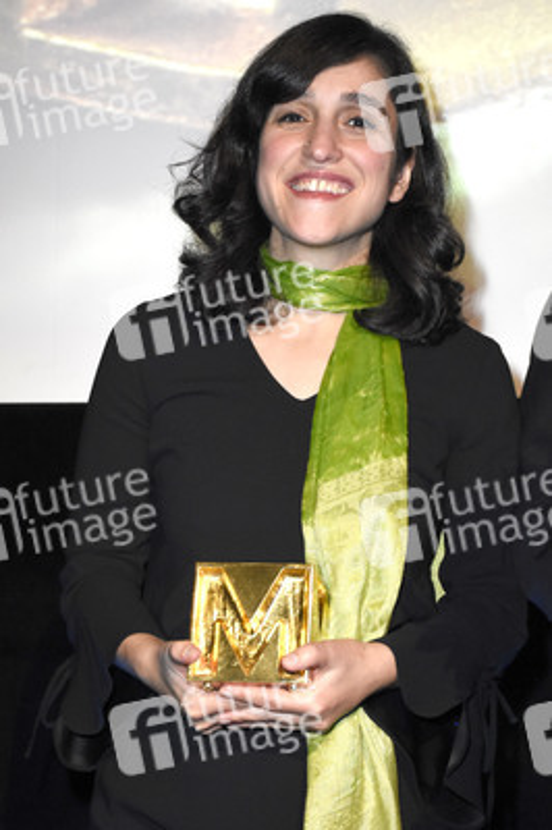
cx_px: 276
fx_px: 1659
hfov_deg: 18.9
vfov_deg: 28.1
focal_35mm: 72
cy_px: 415
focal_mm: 48
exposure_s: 1/125
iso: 3200
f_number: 6.3
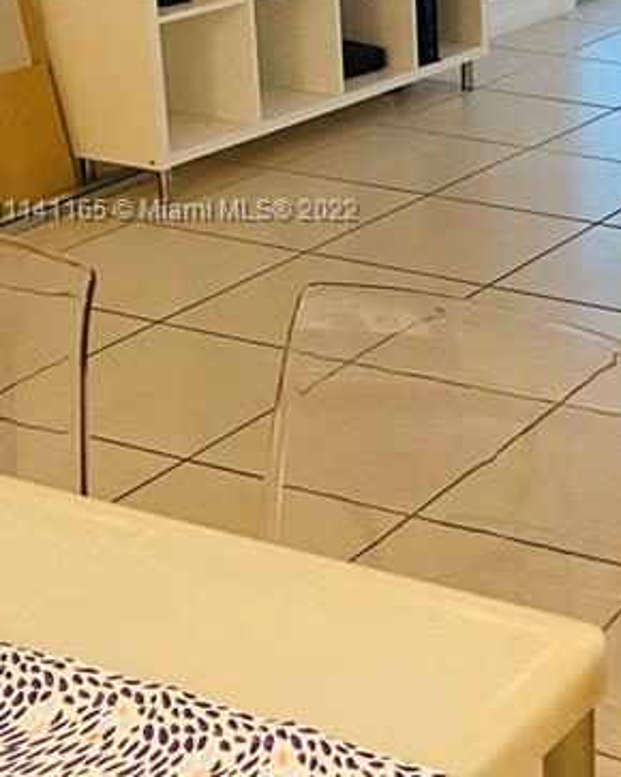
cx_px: 929
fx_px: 1931
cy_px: 212
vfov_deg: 22.6
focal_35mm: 84
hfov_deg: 16.6
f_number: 1.8
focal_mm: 4.25
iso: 160
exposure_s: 1/60
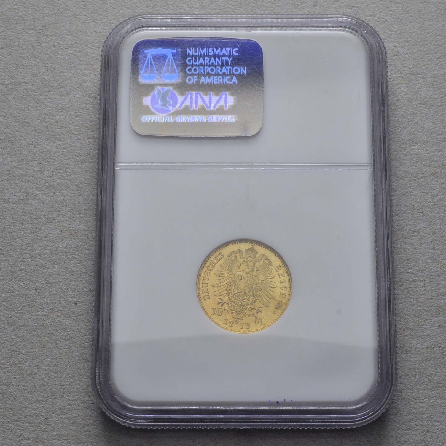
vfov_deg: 27.7
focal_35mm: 62
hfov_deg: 27.7
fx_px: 904
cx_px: 242
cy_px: 223
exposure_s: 1/250
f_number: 14
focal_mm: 32
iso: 400
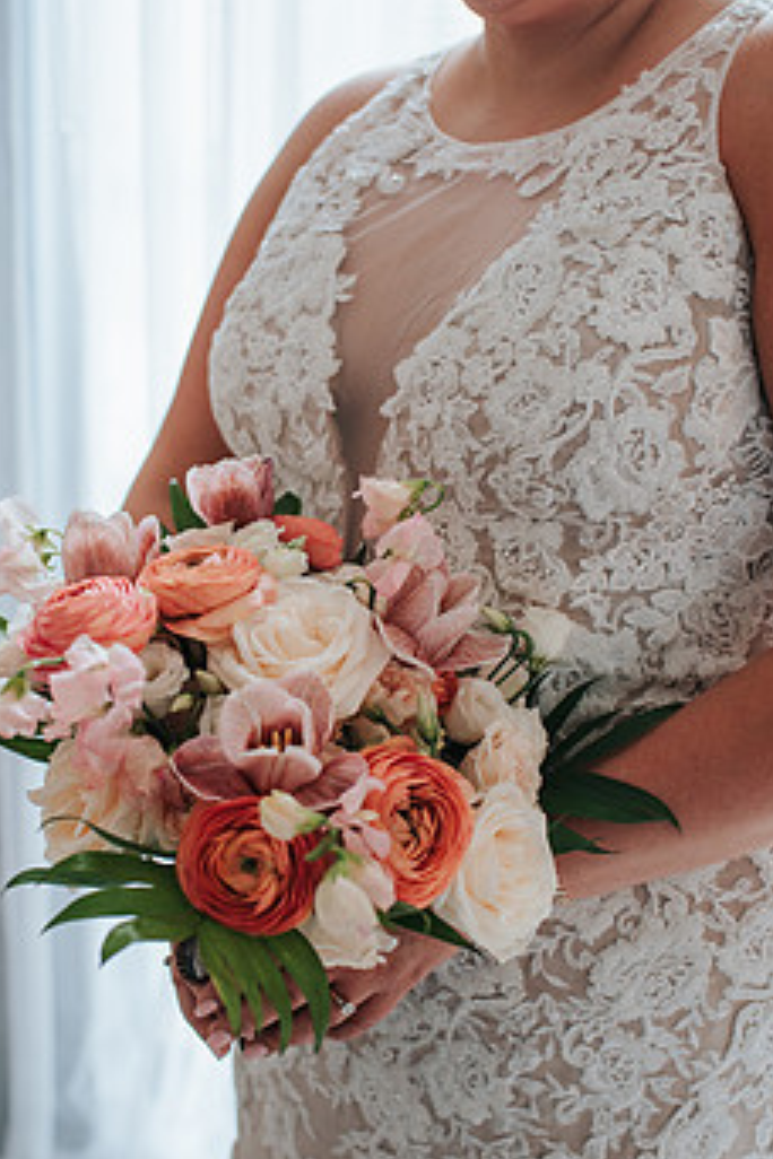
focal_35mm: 46
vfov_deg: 42.7
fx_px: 1481
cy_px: 624
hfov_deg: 29.1
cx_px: 281
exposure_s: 1/200
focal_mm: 35
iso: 500
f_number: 3.2
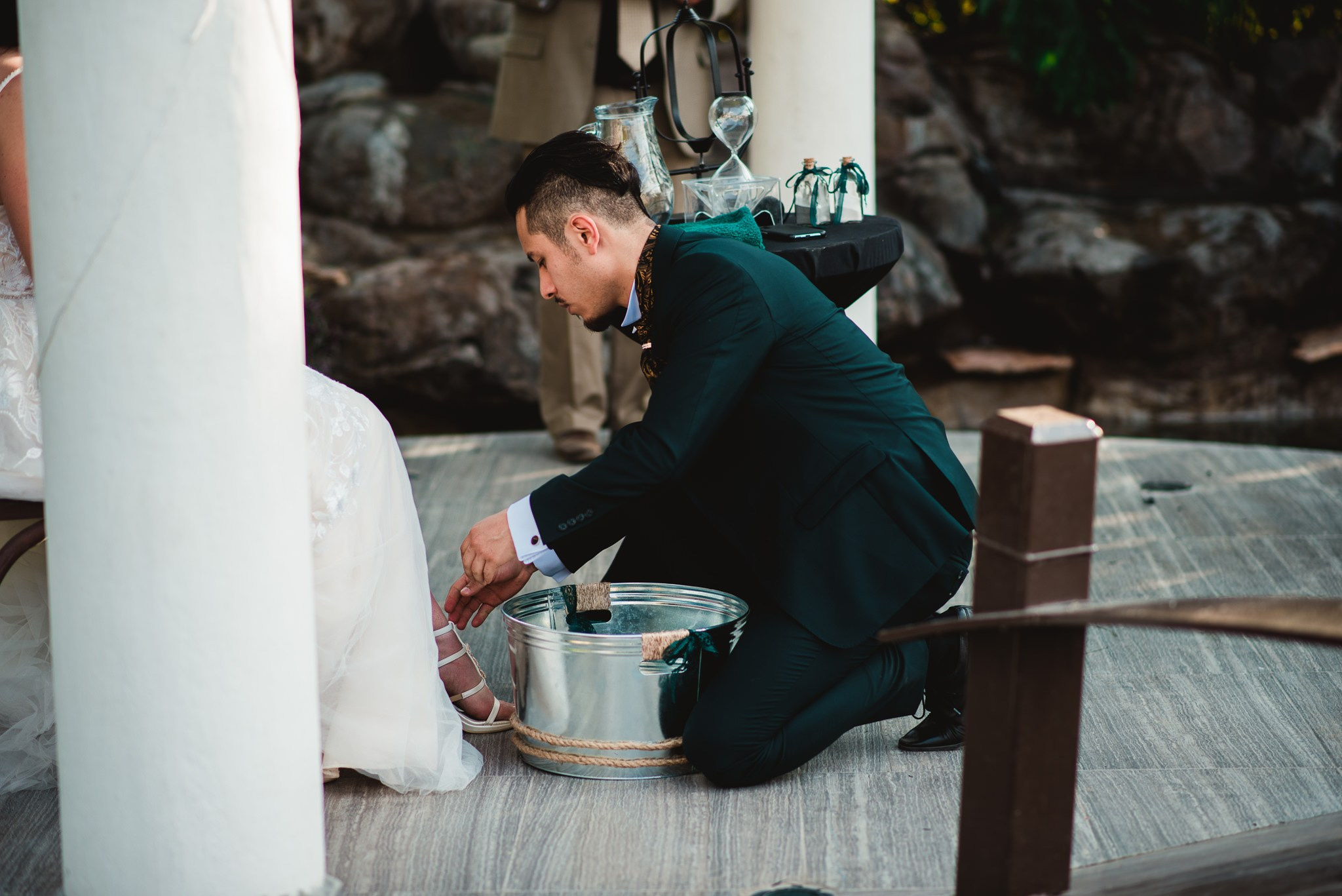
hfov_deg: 23.9
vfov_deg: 16.1
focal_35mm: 85
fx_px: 3170
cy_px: 448
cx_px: 671
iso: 100
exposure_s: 1/320
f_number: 2.5
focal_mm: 85
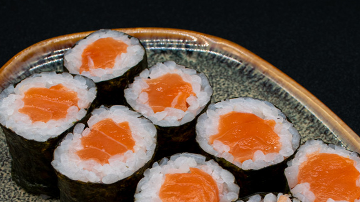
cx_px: 186
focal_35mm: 72
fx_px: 687
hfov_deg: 29.4
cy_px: 216
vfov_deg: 16.3
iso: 100
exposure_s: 1/60
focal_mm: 22
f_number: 8
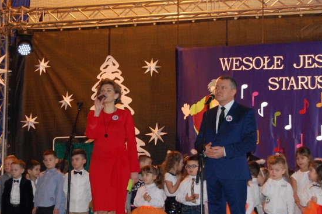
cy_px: 120
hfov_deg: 20.4
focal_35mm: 100
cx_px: 170
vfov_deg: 13.7
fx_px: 894
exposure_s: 1/60
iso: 1250
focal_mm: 46
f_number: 5.3
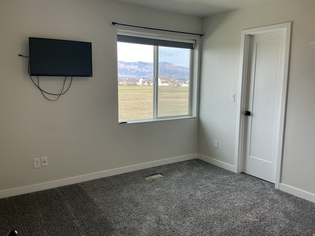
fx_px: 264
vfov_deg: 48.2
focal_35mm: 29
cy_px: 118
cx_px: 158
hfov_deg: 61.7
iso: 20
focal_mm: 3
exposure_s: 1/128
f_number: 1.8
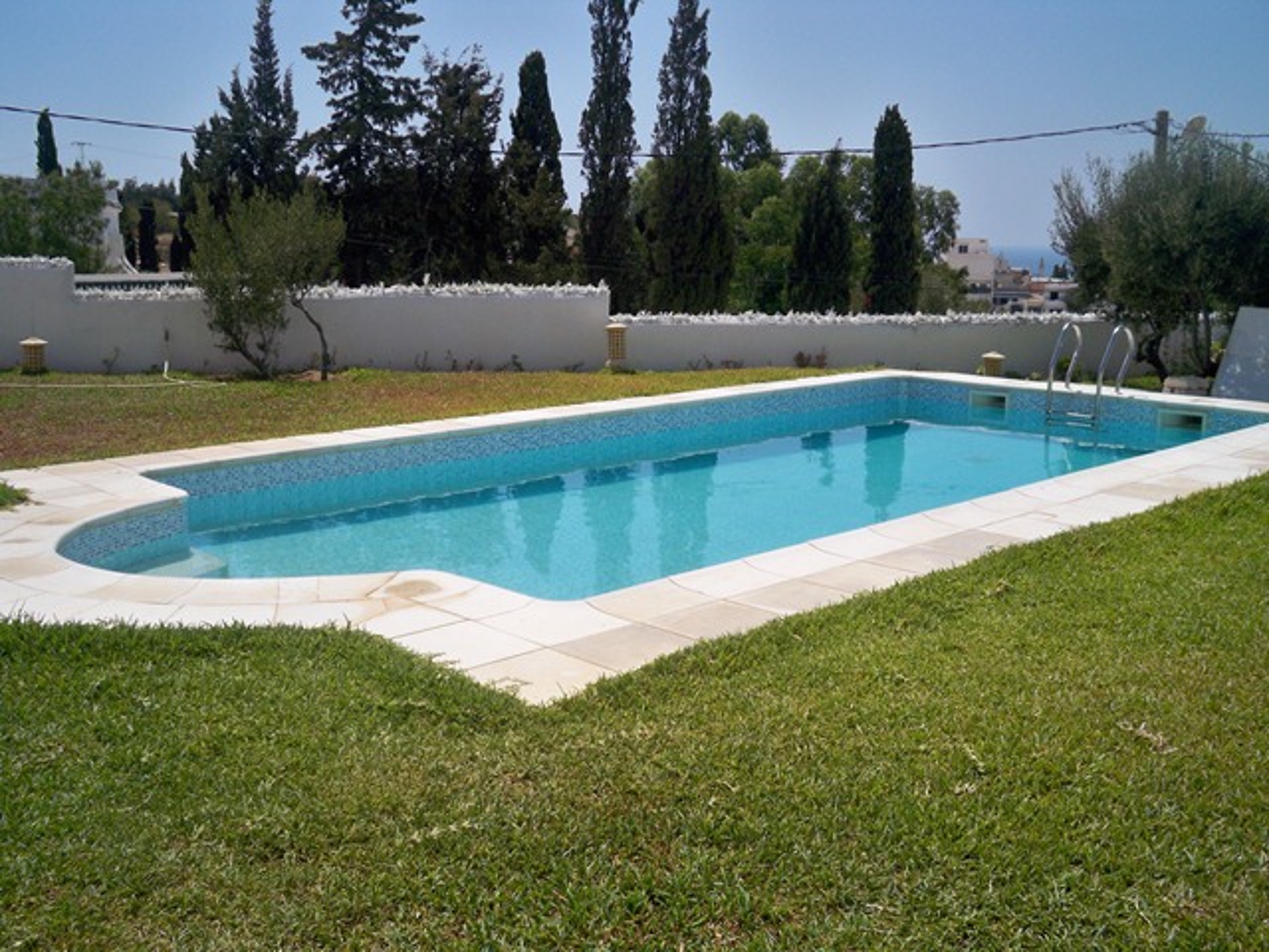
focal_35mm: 35
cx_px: 634
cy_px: 476
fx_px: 1283
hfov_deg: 52.6
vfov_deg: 40.7
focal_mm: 6.3
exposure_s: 1/1000
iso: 64
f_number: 4.7
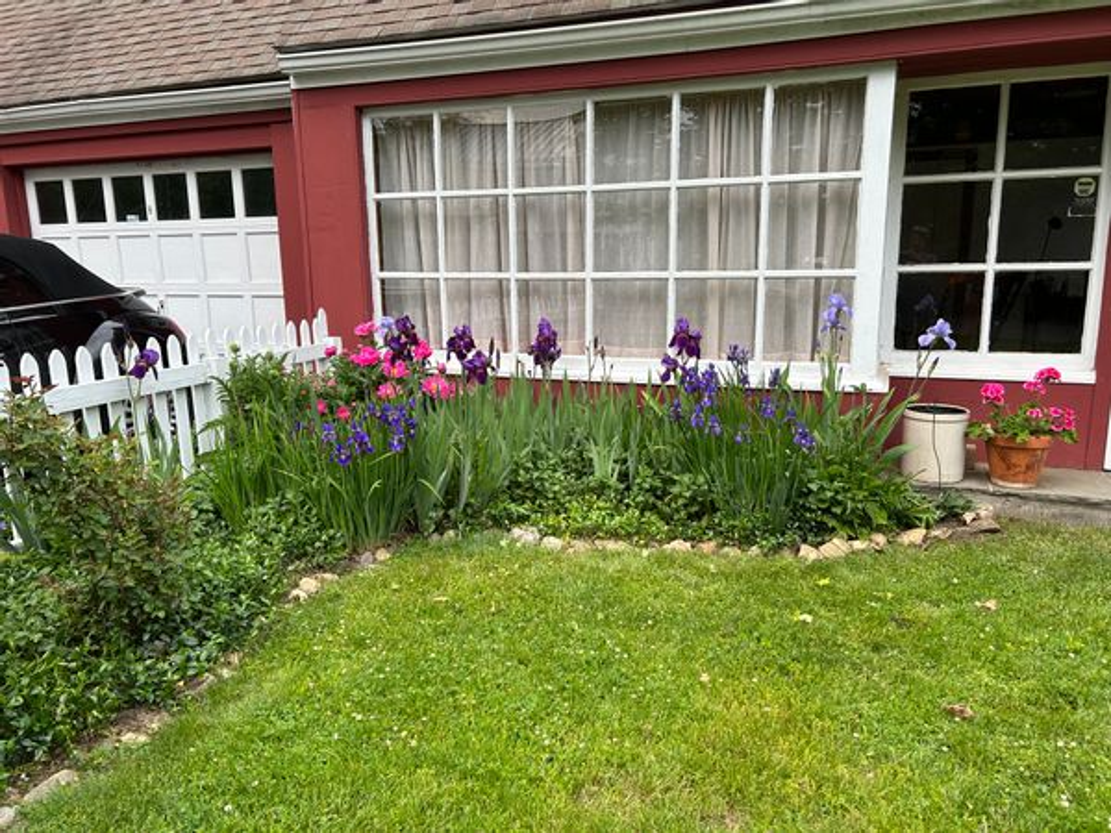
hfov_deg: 67.3
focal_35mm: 26
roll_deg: +1.7
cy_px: 416
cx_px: 556
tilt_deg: -11.3
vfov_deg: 53.1
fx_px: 834
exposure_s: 1/957
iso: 50
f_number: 1.5
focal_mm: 5.7
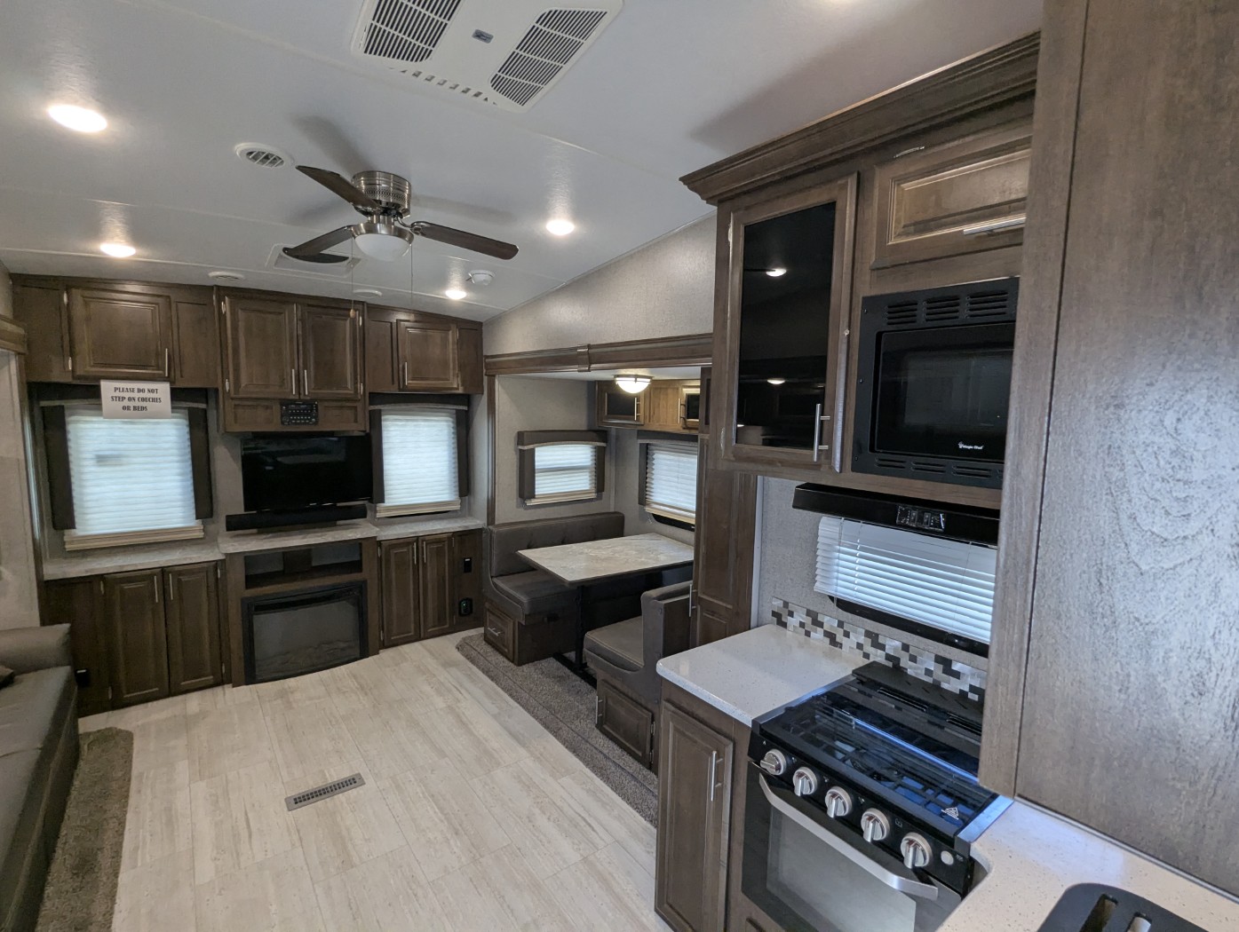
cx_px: 620
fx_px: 573
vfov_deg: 78.2
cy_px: 466
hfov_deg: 94.4
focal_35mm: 16
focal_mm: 2.35
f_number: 2.2
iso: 196
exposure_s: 1/76.6
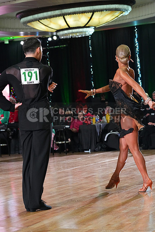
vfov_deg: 23.4
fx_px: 561
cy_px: 116
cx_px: 78
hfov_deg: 15.7
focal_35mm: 87
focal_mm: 87
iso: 8000
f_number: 5
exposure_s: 1/400
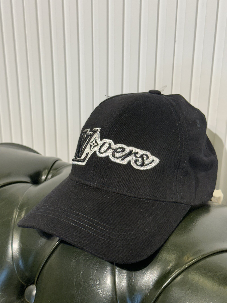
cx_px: 114
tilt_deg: -20.1
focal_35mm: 48
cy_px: 152
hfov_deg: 30.3
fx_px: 420
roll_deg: -0.8
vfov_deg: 39.7
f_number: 1.78
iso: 80
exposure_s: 1/100
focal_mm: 6.86
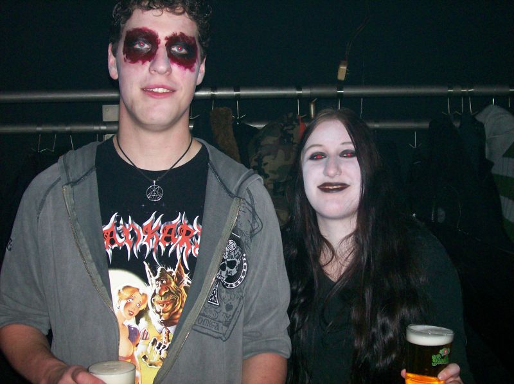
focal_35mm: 45
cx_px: 257
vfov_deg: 32.1
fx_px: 667
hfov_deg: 42.1
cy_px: 192
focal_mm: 7.6
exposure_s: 1/73.1
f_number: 3
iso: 140
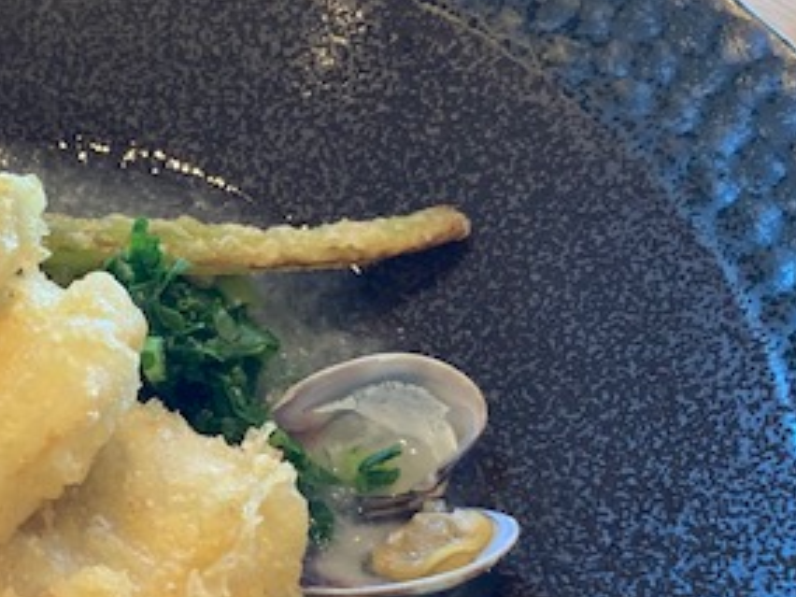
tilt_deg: -53.1
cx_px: -3
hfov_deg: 28.8
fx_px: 1449
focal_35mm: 63
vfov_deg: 23.2
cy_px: 392
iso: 125
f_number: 1.8
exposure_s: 1/50
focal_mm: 3.99
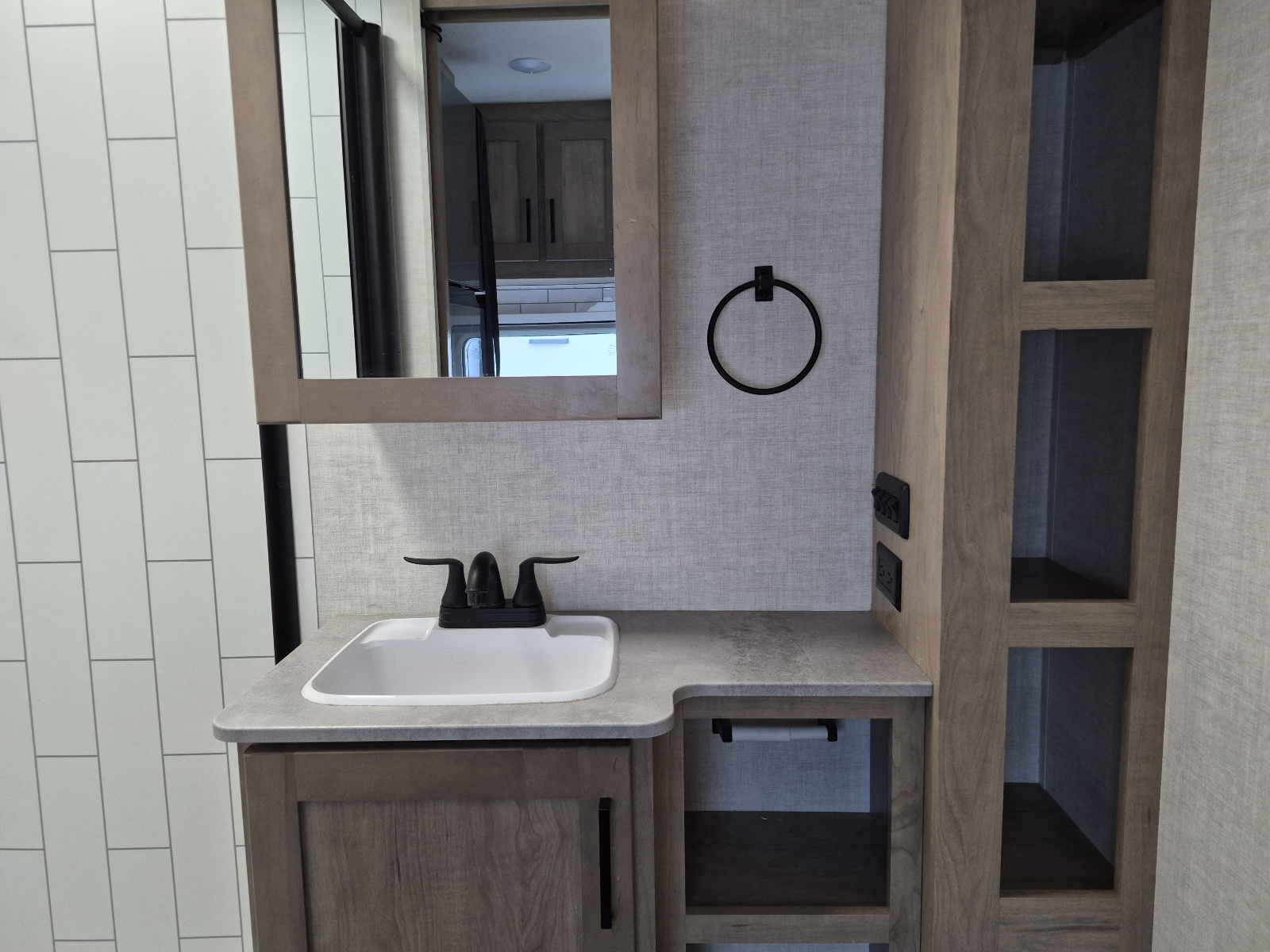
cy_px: 476
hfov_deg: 73.9
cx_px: 635
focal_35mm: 23
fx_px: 844
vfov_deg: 58.9
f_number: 1.8
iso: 400
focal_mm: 5.4
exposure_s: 1/120
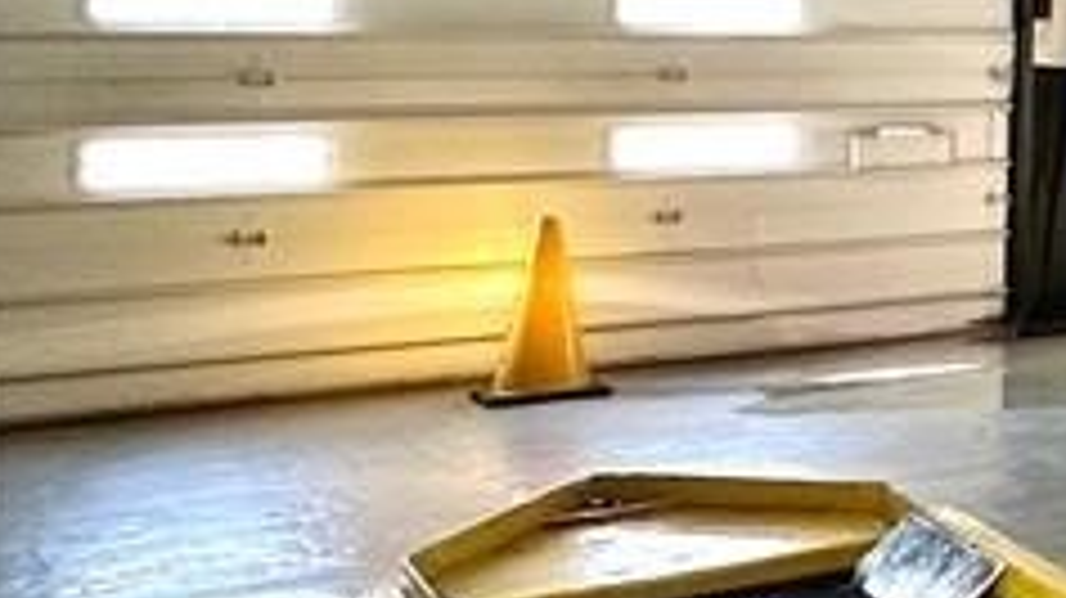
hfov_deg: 17.7
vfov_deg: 17.7
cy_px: -22
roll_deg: +0.2
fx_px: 1865
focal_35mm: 66
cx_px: 2276
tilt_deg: +1.3
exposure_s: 1/60
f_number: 2.2
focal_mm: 2.22
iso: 160
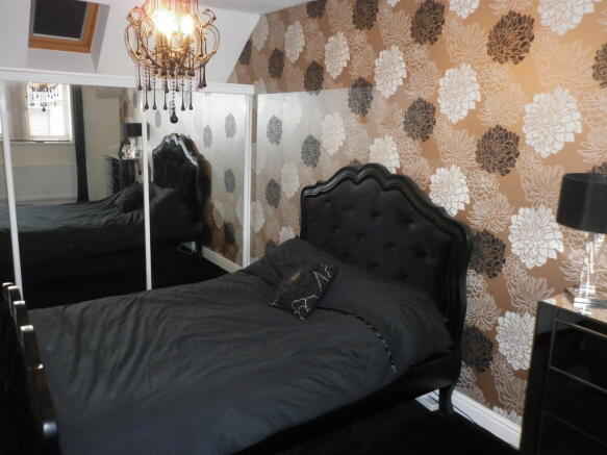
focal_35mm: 28
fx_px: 491
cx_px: 304
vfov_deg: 49.7
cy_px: 228
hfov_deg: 63.5
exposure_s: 1/30
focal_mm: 5
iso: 250
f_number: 2.8
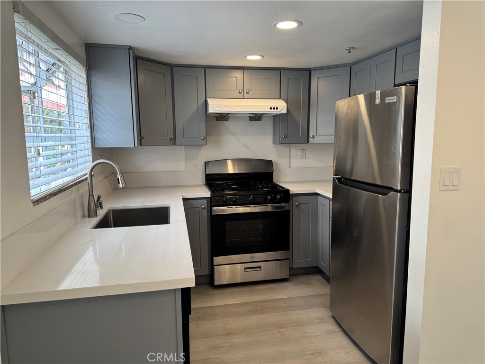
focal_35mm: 24
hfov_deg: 71.6
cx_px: 242
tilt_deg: -8.3
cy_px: 182
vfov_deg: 56.8
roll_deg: +0.2
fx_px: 336
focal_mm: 6.76
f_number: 1.78
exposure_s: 1/120
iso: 125
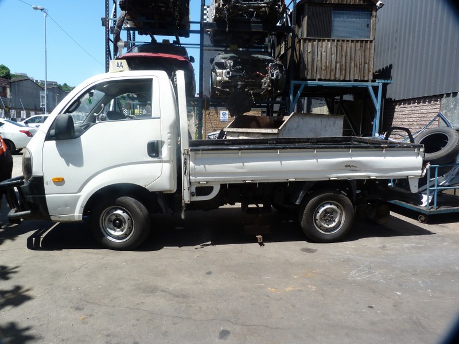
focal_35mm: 25
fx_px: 331
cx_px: 230
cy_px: 172
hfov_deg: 69.4
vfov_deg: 54.9
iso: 80
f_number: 5
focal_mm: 4.5
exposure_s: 1/200
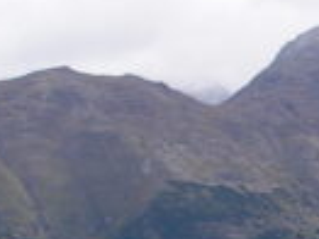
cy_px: 356
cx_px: 465
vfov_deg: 5.3
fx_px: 2569
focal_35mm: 279
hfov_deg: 7.0
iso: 64
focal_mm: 10.2
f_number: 4.8
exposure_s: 1/400
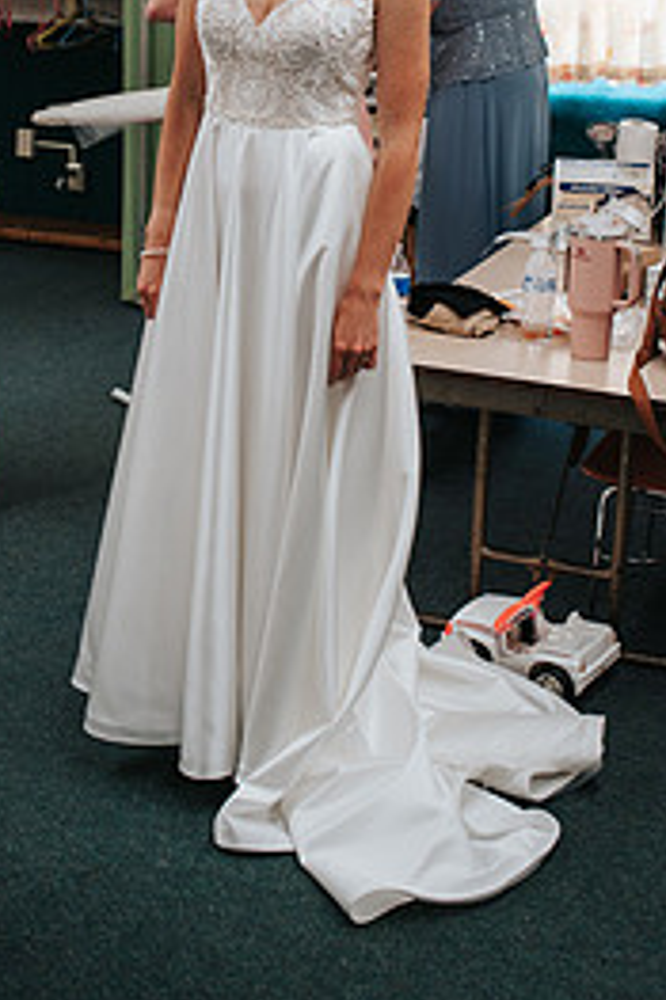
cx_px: 213
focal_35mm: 60
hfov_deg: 22.5
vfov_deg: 32.5
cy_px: 198
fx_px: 1667
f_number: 3.2
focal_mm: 35
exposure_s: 1/125
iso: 800
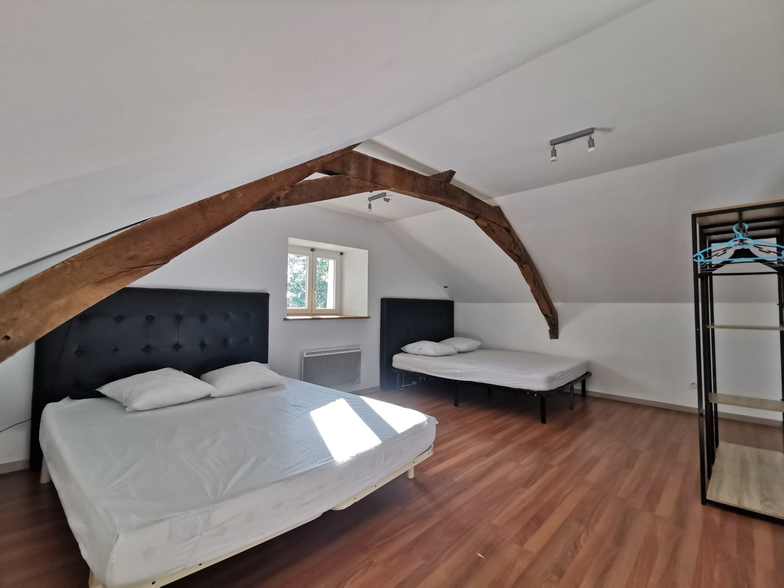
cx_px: 392
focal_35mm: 16
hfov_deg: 94.5
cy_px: 294
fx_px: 362
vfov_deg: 78.1
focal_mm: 2.35
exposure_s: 1/100
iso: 80
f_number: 2.2
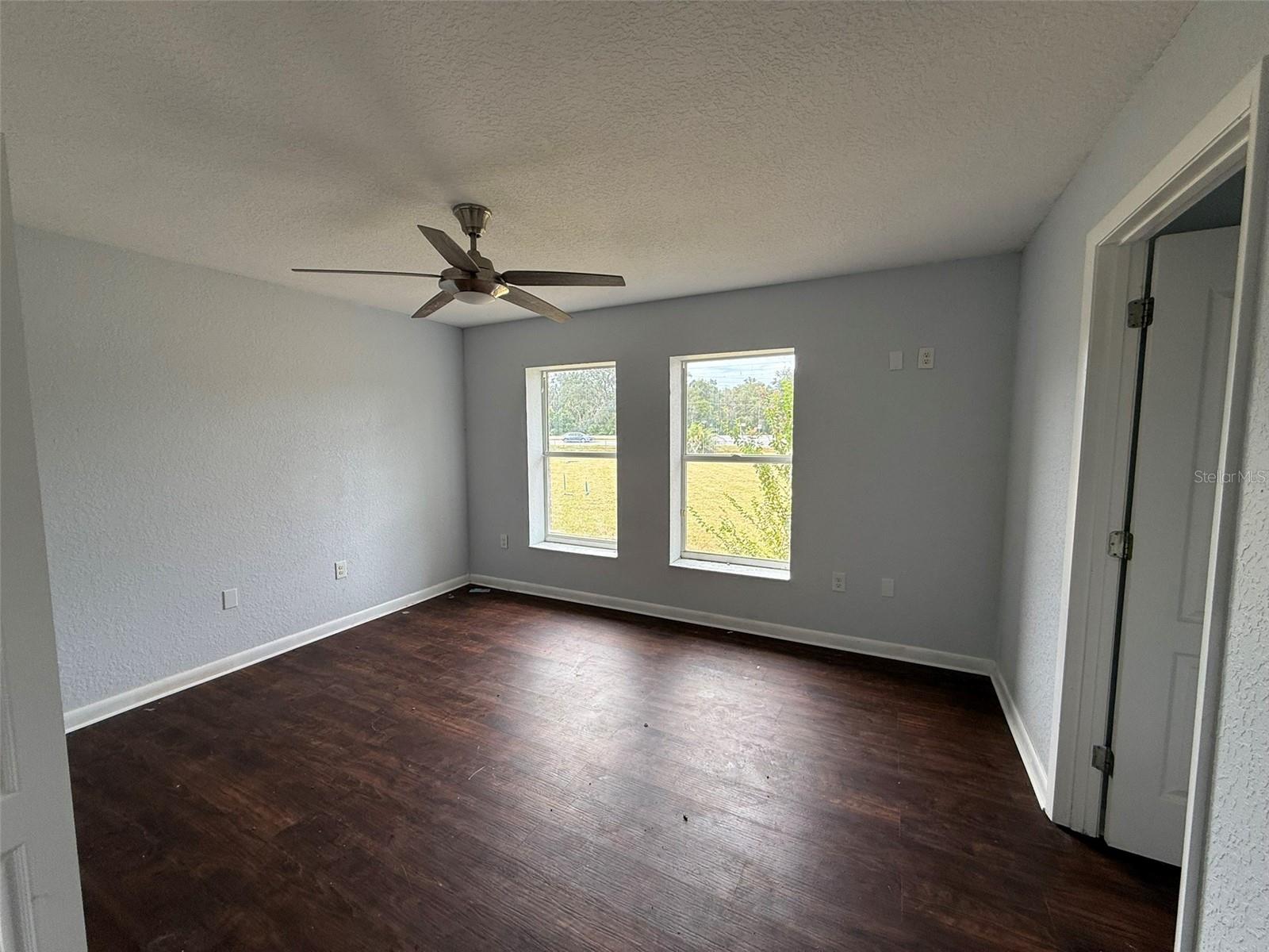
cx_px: 634
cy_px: 476
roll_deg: +0.3
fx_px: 513
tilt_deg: -3.6
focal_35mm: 14
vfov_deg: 85.7
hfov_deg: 102.1
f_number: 2.2
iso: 50
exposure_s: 1/127
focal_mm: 2.22
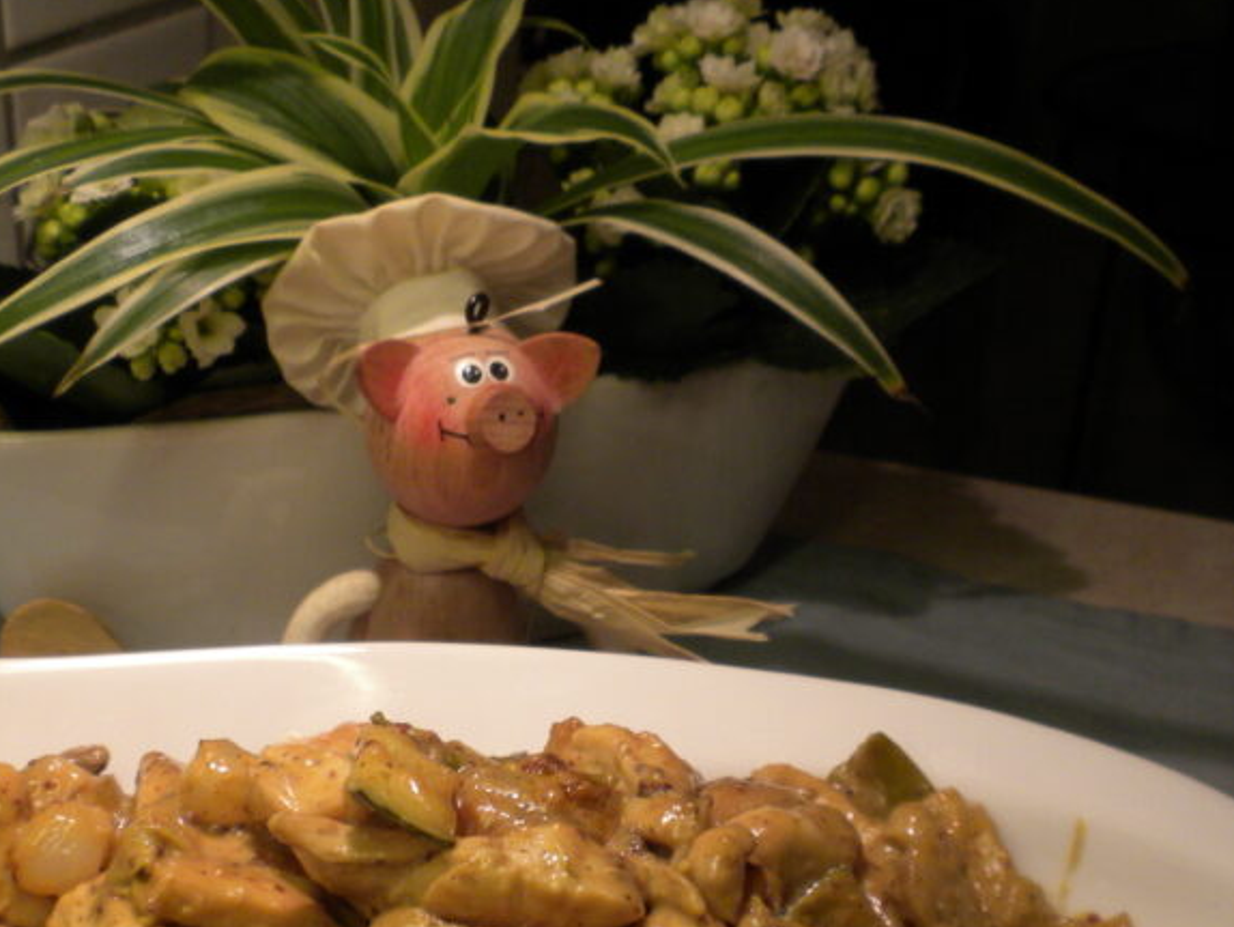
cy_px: 708
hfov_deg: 29.3
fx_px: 2354
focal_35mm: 66
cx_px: 510
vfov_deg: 22.0
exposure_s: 1/61
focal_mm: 6.6
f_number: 3.5
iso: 137
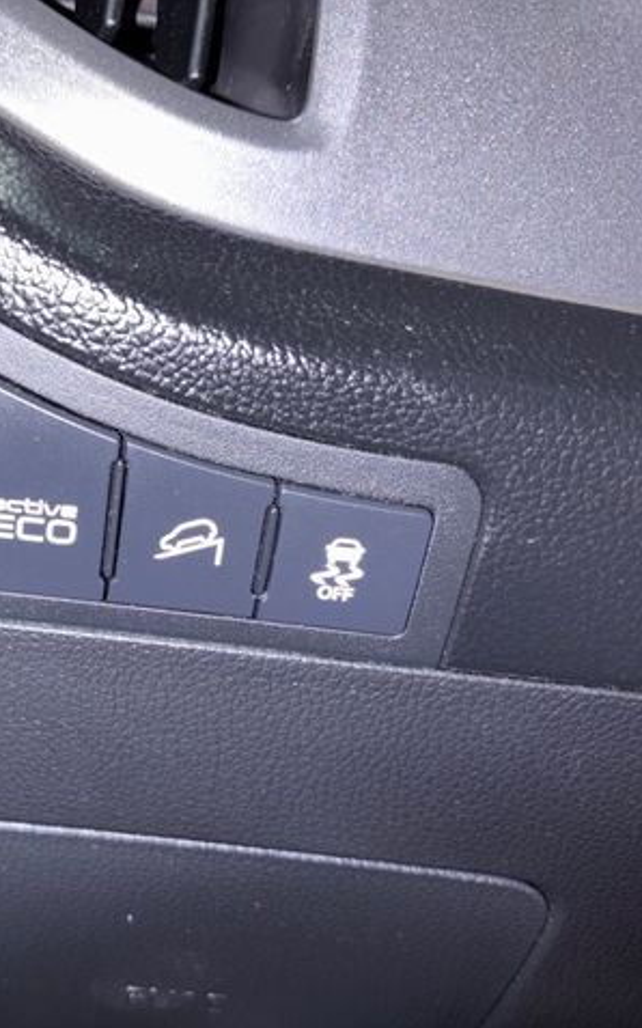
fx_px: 1036
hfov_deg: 33.1
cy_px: 513
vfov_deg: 52.8
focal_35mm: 37
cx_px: 95
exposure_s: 1/4
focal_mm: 5.96
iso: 32
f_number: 1.6
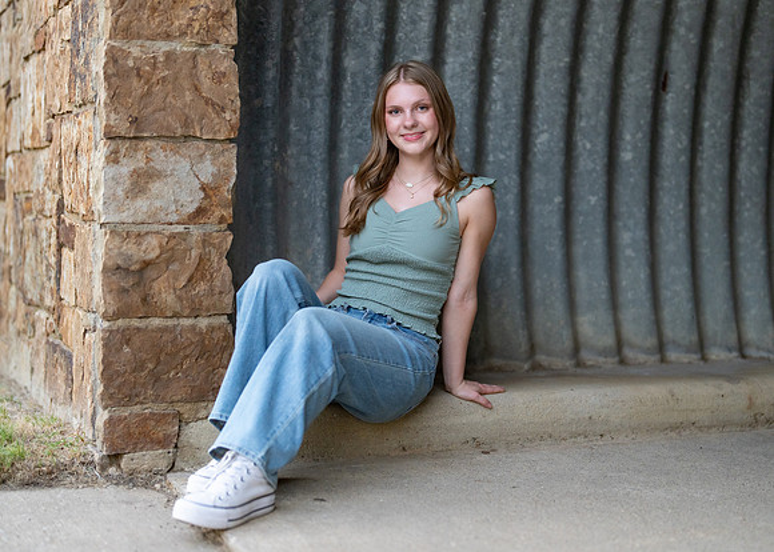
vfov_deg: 24.4
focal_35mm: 58
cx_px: 426
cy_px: 268
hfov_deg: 33.7
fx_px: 1275
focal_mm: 50
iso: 800
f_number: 1.2
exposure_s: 1/400
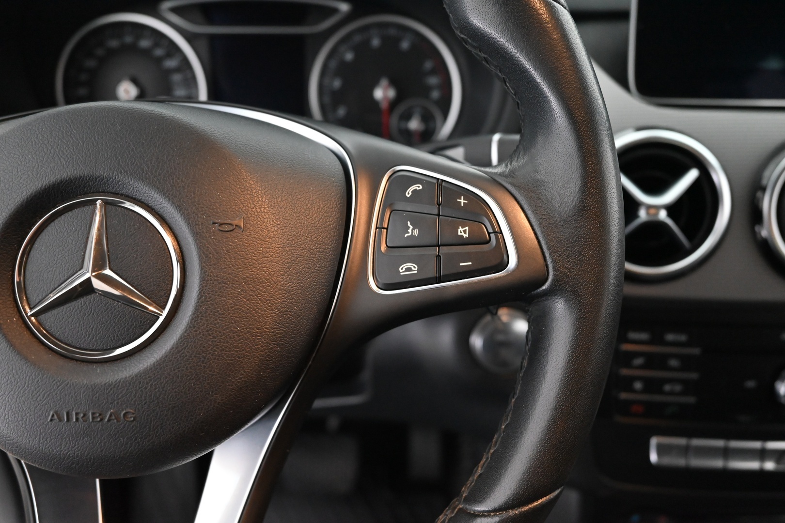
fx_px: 632
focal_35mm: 29
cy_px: 262
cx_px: 392
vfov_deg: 45.0
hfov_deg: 63.7
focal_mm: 29
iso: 6400
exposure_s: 1/60
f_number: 4.5
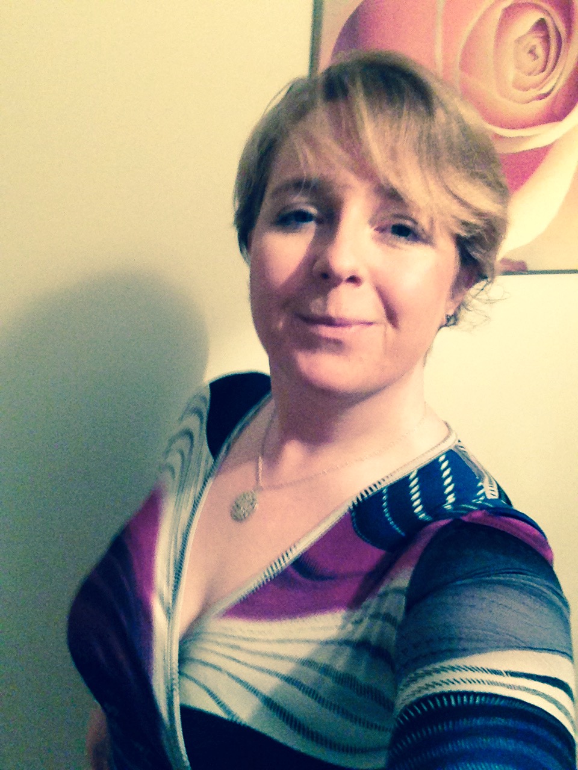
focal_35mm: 33
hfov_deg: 42.9
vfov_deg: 55.4
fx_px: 735
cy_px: 385
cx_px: 289
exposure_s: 1/20
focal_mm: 2.15
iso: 400
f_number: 2.4
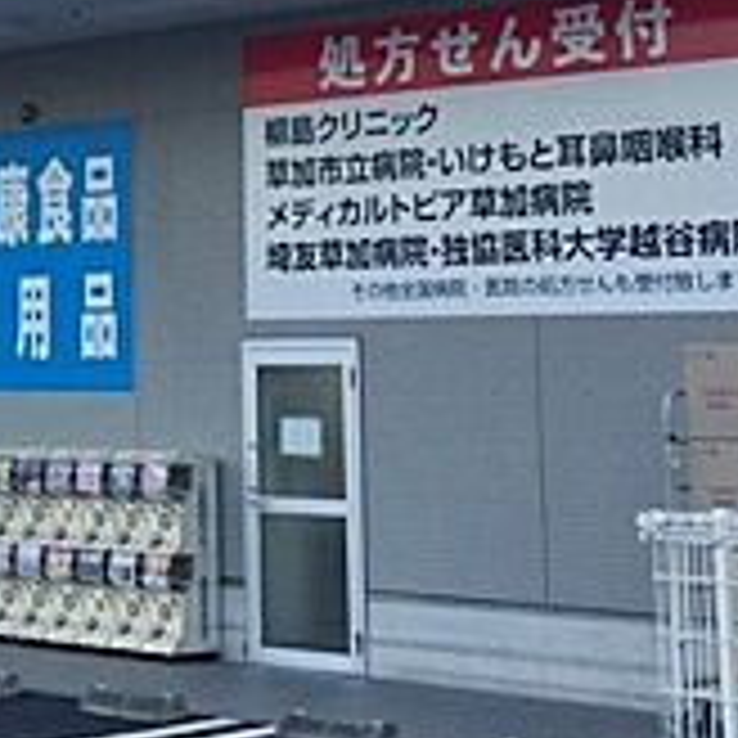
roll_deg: -1.6
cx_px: -194
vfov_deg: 17.0
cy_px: 0
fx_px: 2412
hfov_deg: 16.5
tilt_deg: +9.8
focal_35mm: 100
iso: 32
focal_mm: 4.15
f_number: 2.2
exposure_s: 1/789
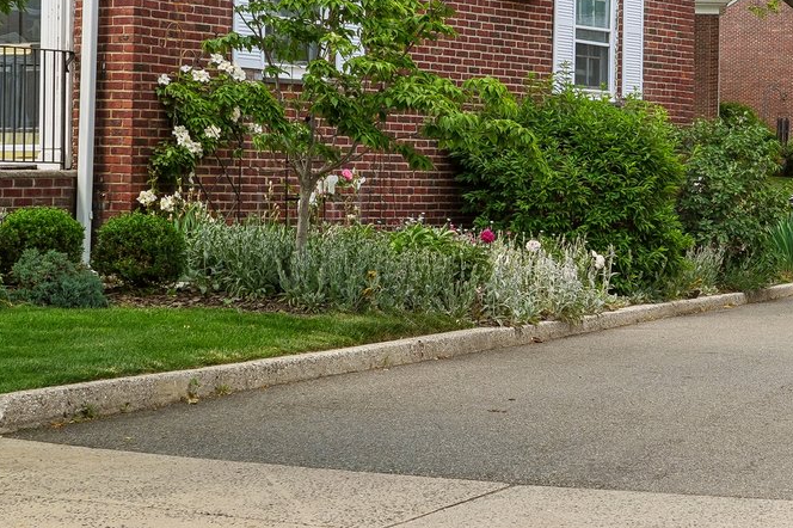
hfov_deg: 18.8
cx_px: 605
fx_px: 2378
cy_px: 110
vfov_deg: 12.6
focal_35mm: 108
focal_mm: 35
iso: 125
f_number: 8
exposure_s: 1/125
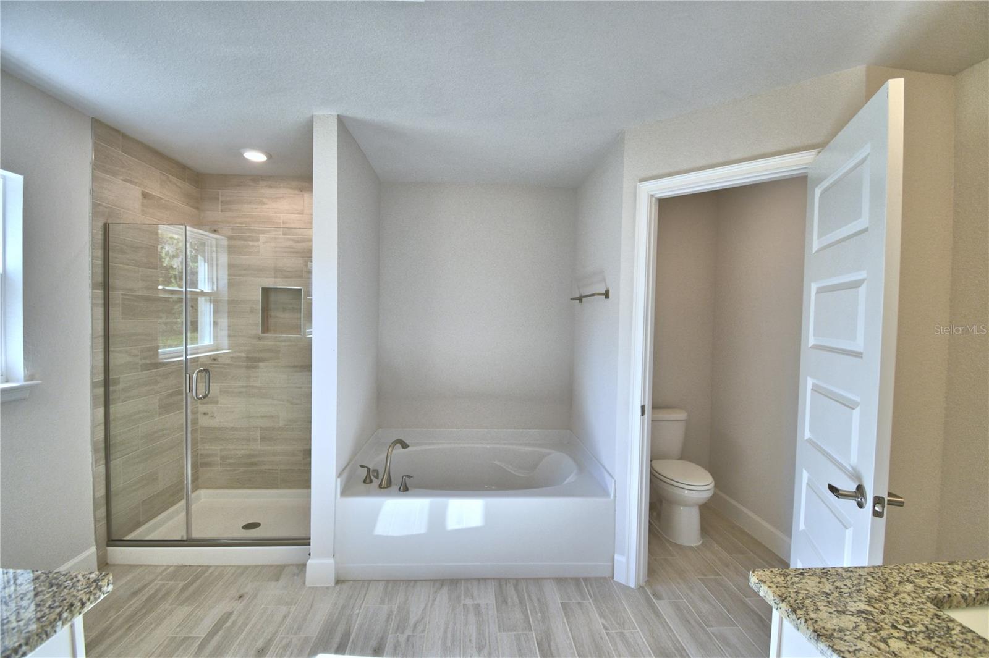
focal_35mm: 15
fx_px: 412
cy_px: 329
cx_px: 494
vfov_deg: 77.3
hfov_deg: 100.4
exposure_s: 1/125
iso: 220
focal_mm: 10
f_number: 4.5
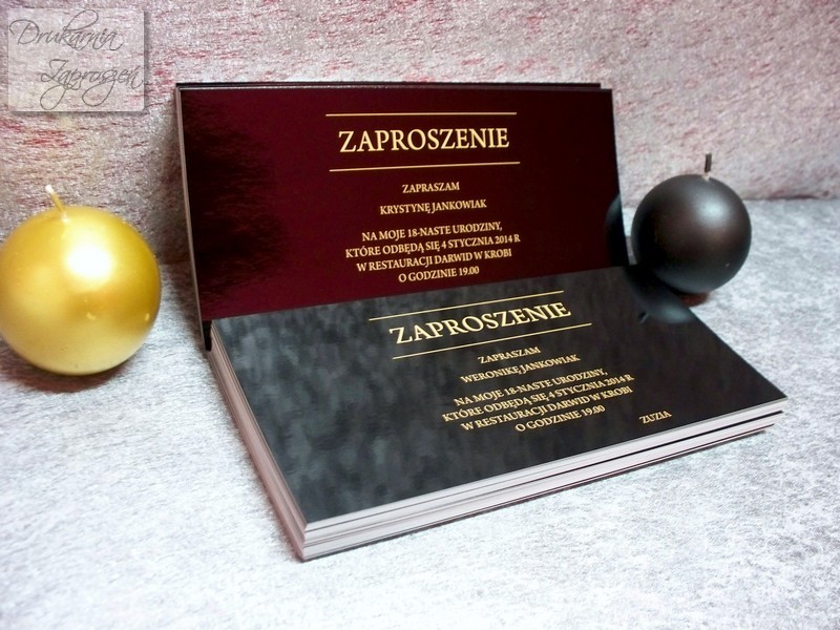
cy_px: 315
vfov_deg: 39.7
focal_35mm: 36
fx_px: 874
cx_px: 420
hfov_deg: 51.4
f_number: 2.8
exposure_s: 1/15
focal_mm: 7.54
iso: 400
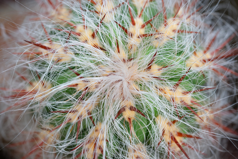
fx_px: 793
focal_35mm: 120
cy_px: 80
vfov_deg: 11.4
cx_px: 119
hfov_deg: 17.1
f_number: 4
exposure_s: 1/180
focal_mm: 80
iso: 160
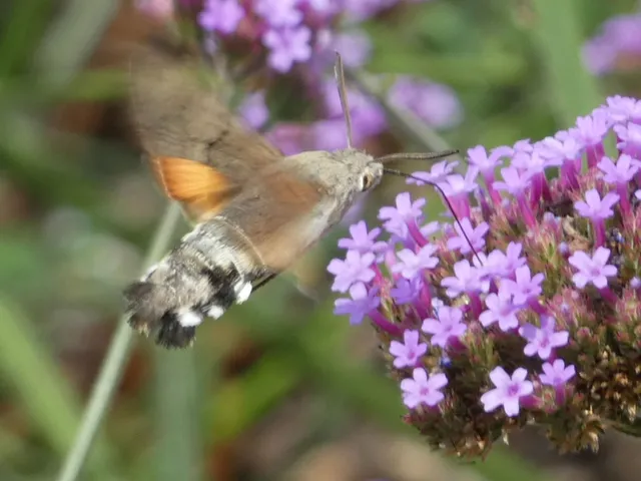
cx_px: 320
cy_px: 240
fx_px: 5555
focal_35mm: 300
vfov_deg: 5.0
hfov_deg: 6.6
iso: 80
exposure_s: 1/200
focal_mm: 53.8
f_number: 5.5
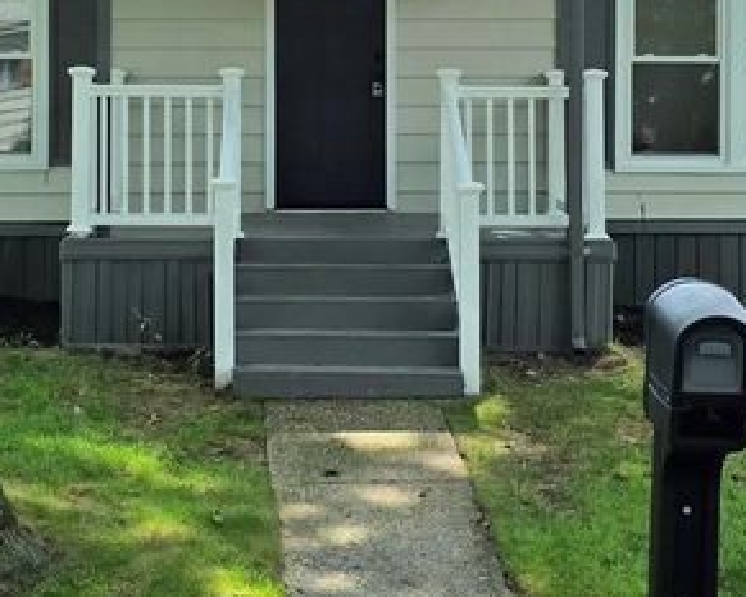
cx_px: 367
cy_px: 100
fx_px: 1745
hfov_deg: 24.1
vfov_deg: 19.2
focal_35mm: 79
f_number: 1.7
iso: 80
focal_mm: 6.3
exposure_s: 1/10000
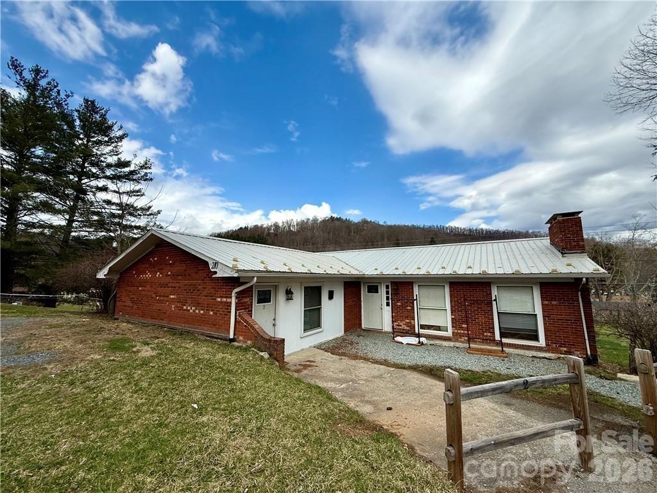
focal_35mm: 14
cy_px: 246
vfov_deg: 85.7
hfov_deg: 102.1
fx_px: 266
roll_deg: -0.3
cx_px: 328
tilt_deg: +7.4
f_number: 2.2
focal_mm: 2.22
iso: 50
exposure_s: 1/2506
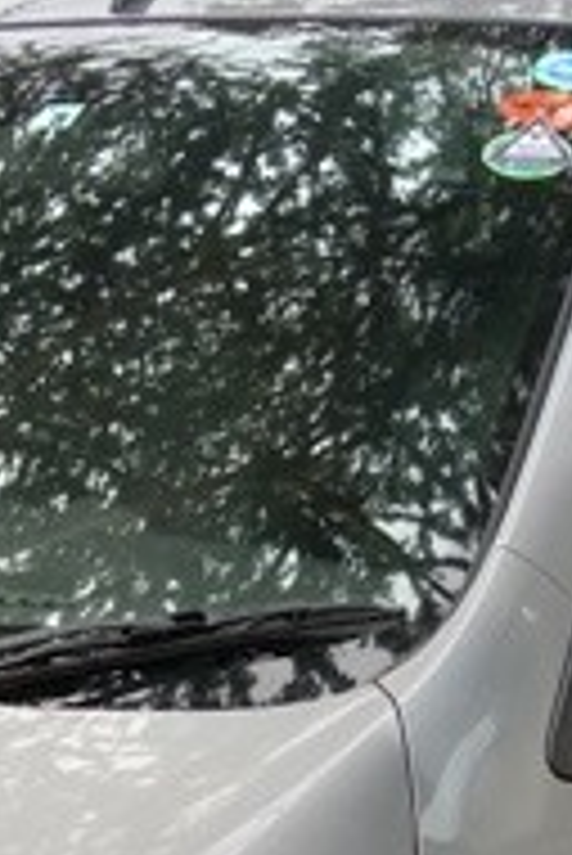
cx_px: 176
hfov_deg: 15.0
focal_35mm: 91
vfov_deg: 20.2
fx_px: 2165
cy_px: 1148
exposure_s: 1/155
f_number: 2.2
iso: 101
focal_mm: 3.65
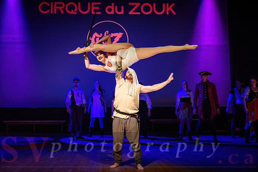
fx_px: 312
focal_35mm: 44
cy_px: 89
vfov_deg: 30.9
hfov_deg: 44.9
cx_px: 122
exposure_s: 1/200
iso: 1600
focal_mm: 41
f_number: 2.8
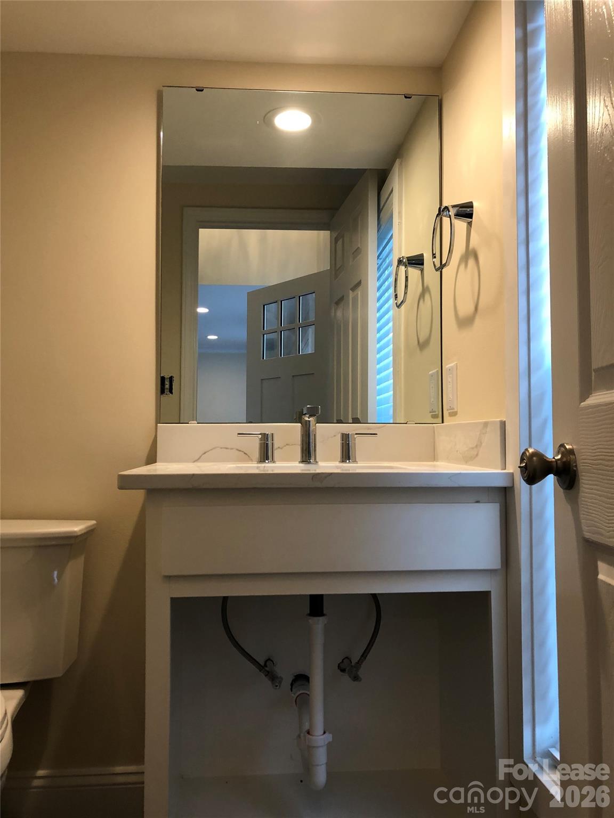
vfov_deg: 63.4
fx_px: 662
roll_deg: -0.6
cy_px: 409
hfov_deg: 49.7
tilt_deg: +4.0
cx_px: 307
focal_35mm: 28
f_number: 1.8
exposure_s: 1/30
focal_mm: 4
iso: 40
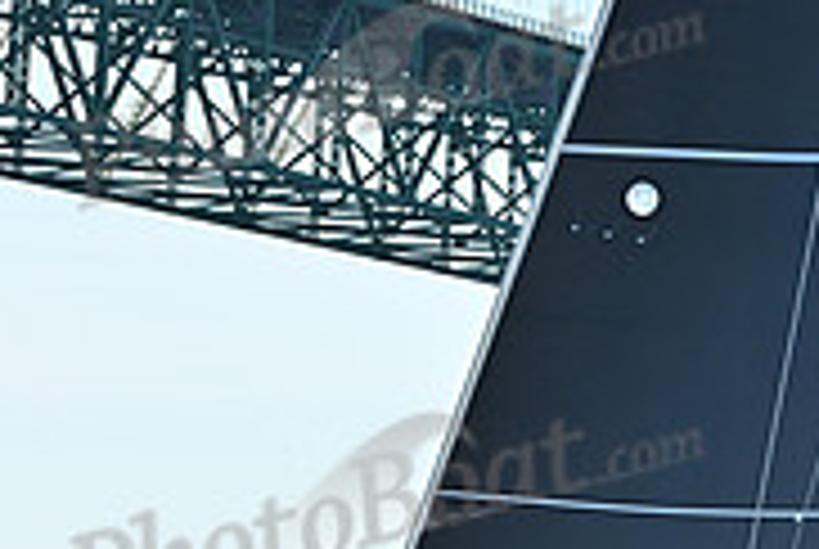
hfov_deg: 5.4
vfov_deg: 3.6
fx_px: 8705
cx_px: 940
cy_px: 677
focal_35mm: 382
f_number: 6.3
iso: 320
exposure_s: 1/1000
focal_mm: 120
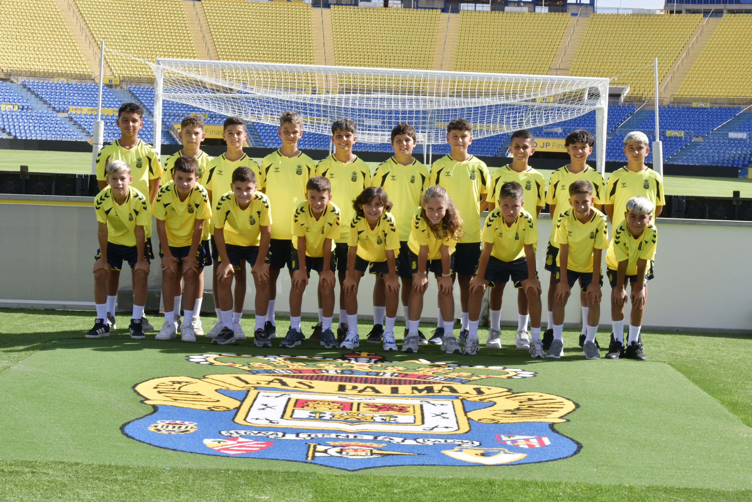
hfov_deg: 28.8
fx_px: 1462
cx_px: 376
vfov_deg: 19.5
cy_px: 251
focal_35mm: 70
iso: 800
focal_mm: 70
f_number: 22
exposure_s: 1/250
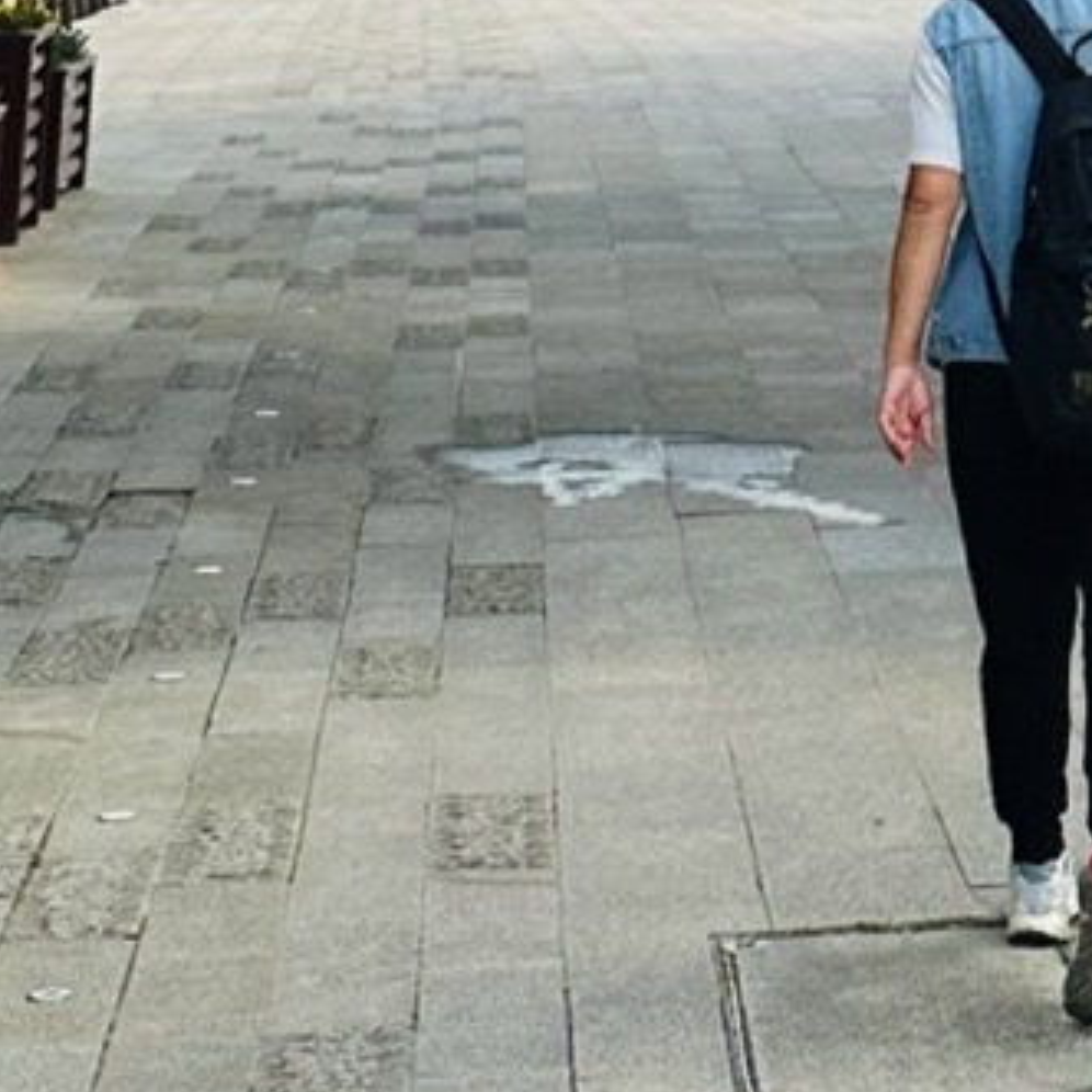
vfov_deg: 11.6
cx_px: 1207
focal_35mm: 131
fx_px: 4675
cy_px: -1293
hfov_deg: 13.1
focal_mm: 6.86
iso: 80
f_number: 1.78
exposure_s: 1/5525
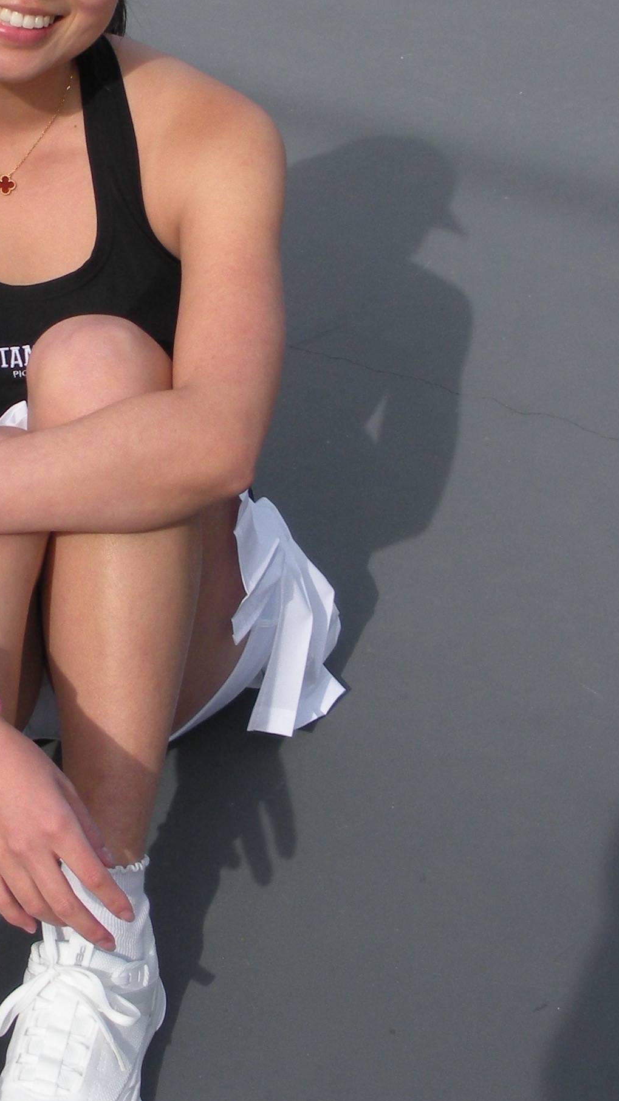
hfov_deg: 15.0
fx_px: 2305
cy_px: 428
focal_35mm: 79
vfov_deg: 26.8
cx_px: -9
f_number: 3.5
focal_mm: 6.3
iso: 64
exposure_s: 1/480
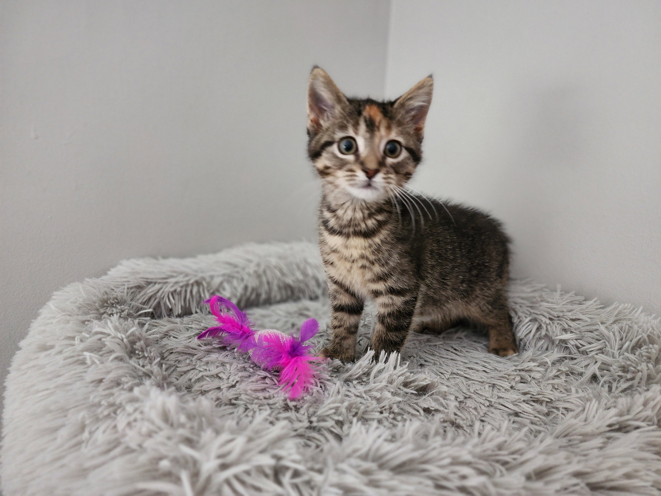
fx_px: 439
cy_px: 248
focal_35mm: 23
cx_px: 330
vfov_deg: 58.9
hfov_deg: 73.9
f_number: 1.8
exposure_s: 1/20
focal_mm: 6.4
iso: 500
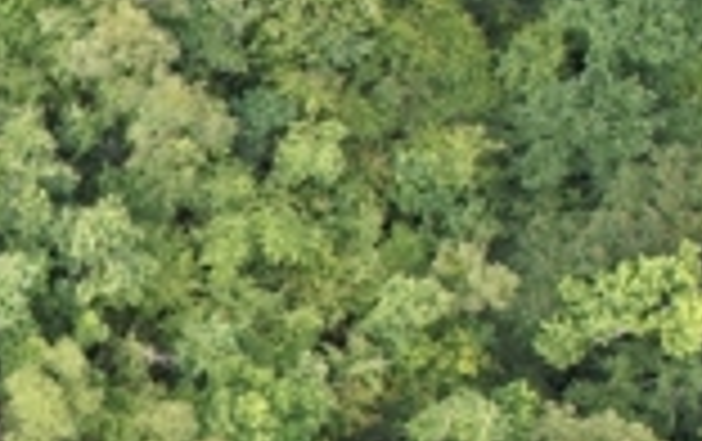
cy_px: 490
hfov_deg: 19.2
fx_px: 1648
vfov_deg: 14.9
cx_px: -500
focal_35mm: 86
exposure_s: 1/250
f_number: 2.8
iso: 100
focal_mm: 8.38
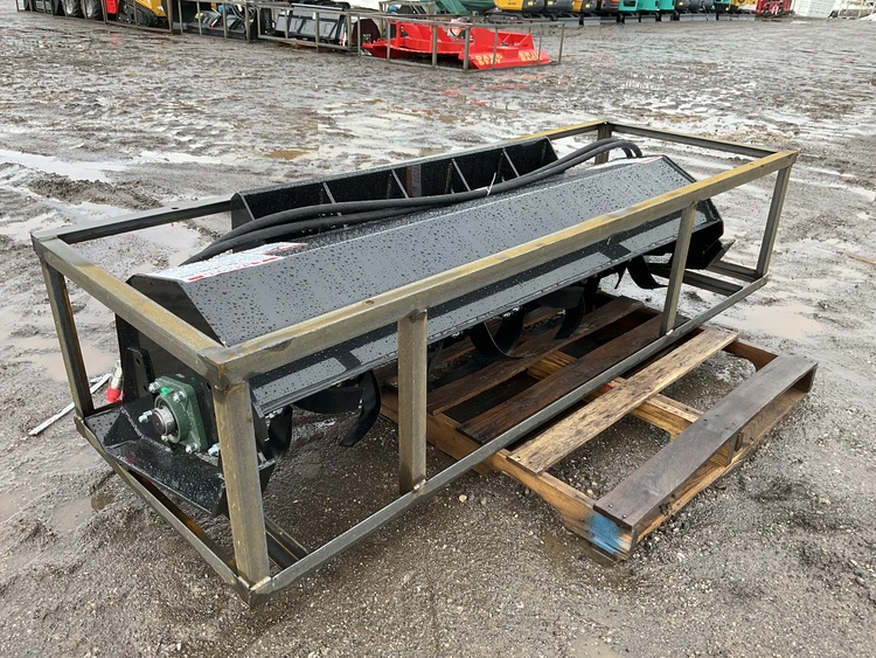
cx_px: 438
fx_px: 734
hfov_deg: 61.6
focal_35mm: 29
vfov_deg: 48.3
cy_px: 329
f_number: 1.8
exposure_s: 1/122
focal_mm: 3
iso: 20
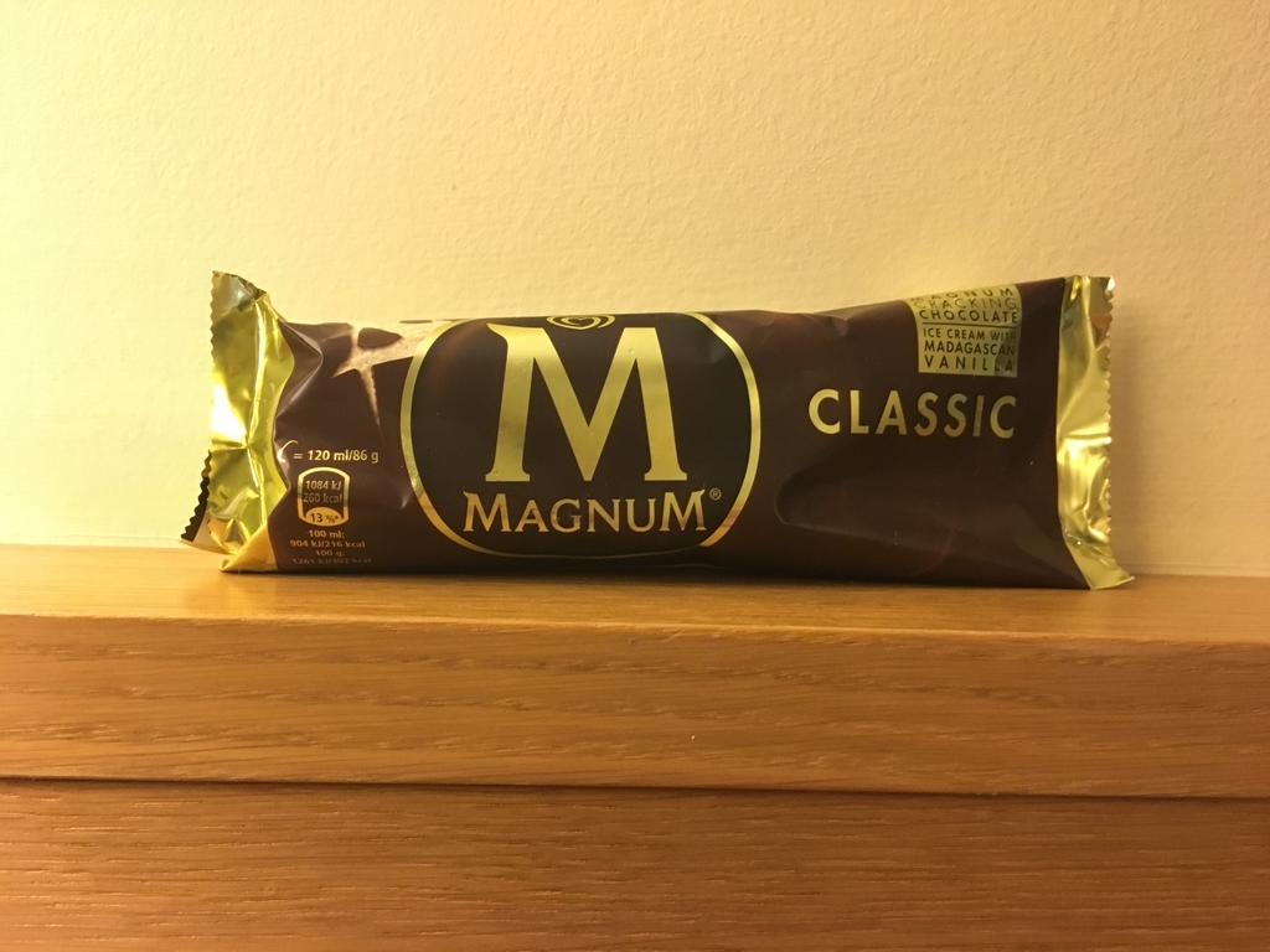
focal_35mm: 29
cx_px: 635
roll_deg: -1.6
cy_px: 476
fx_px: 1064
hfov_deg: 61.7
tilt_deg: -3.7
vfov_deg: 48.2
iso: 200
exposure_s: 1/25
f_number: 2.2
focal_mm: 4.15
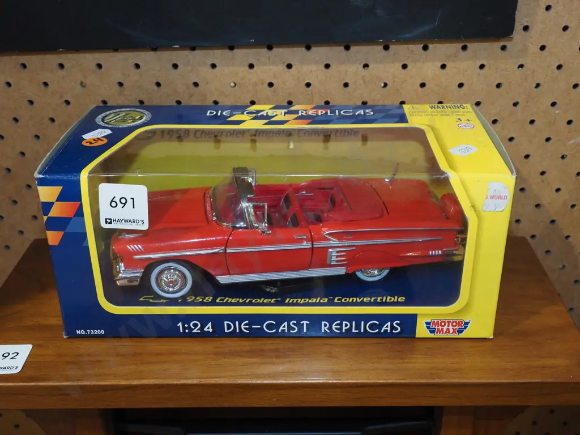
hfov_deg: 44.8
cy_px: 218
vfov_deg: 34.3
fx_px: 704
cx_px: 290
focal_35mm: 42
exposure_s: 1/60
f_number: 5.6
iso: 1600
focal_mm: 21
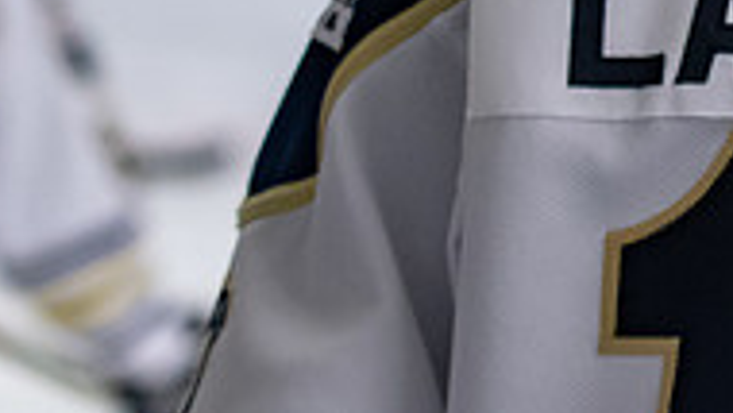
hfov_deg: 5.9
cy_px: -342
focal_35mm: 360
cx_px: 1155
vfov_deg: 3.4
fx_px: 6999
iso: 2000
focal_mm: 70
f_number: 3.2
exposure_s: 1/800
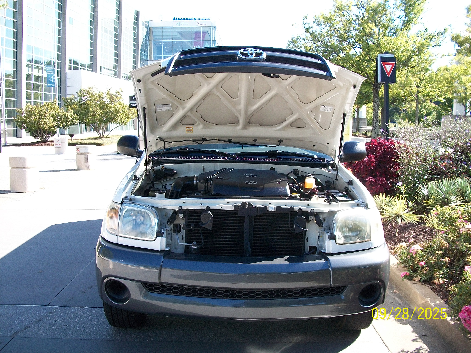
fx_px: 435
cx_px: 236
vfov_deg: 44.2
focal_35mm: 32
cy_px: 176
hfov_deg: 56.8
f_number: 2.9
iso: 80
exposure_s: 1/250
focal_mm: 5.7
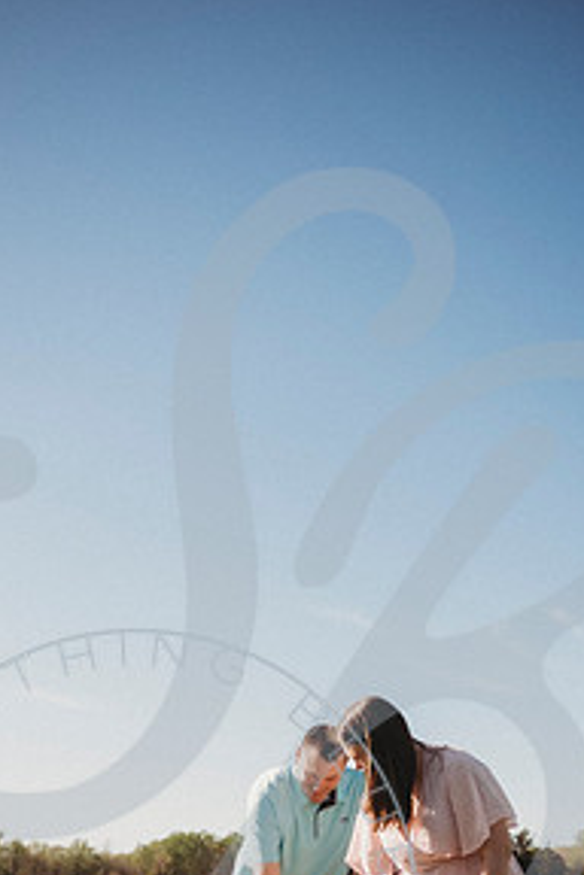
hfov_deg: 27.0
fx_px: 1217
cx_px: 274
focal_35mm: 50
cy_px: 681
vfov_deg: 38.3
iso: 100
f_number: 2.8
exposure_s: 1/1600
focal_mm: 32
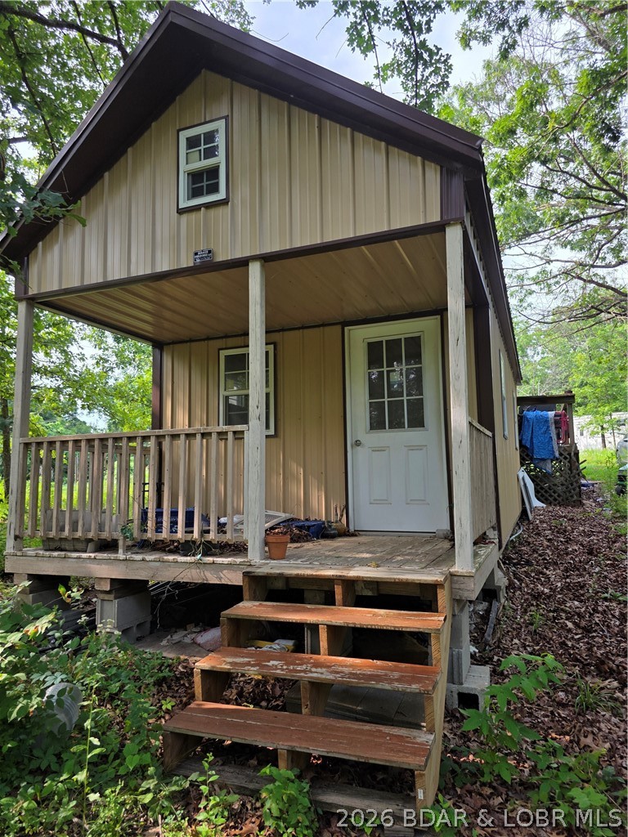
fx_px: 556
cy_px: 418
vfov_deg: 73.9
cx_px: 314
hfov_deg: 58.9
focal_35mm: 23
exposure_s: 1/1372
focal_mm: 6.3
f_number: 1.7
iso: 80
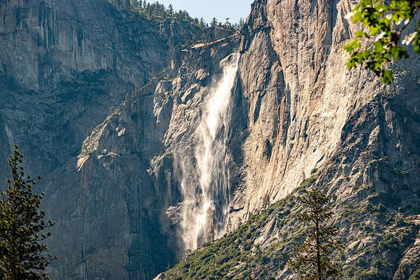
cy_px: 140
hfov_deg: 13.8
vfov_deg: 9.2
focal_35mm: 149
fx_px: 1739
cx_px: 210
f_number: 4
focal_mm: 54.57
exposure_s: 1/500
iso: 100
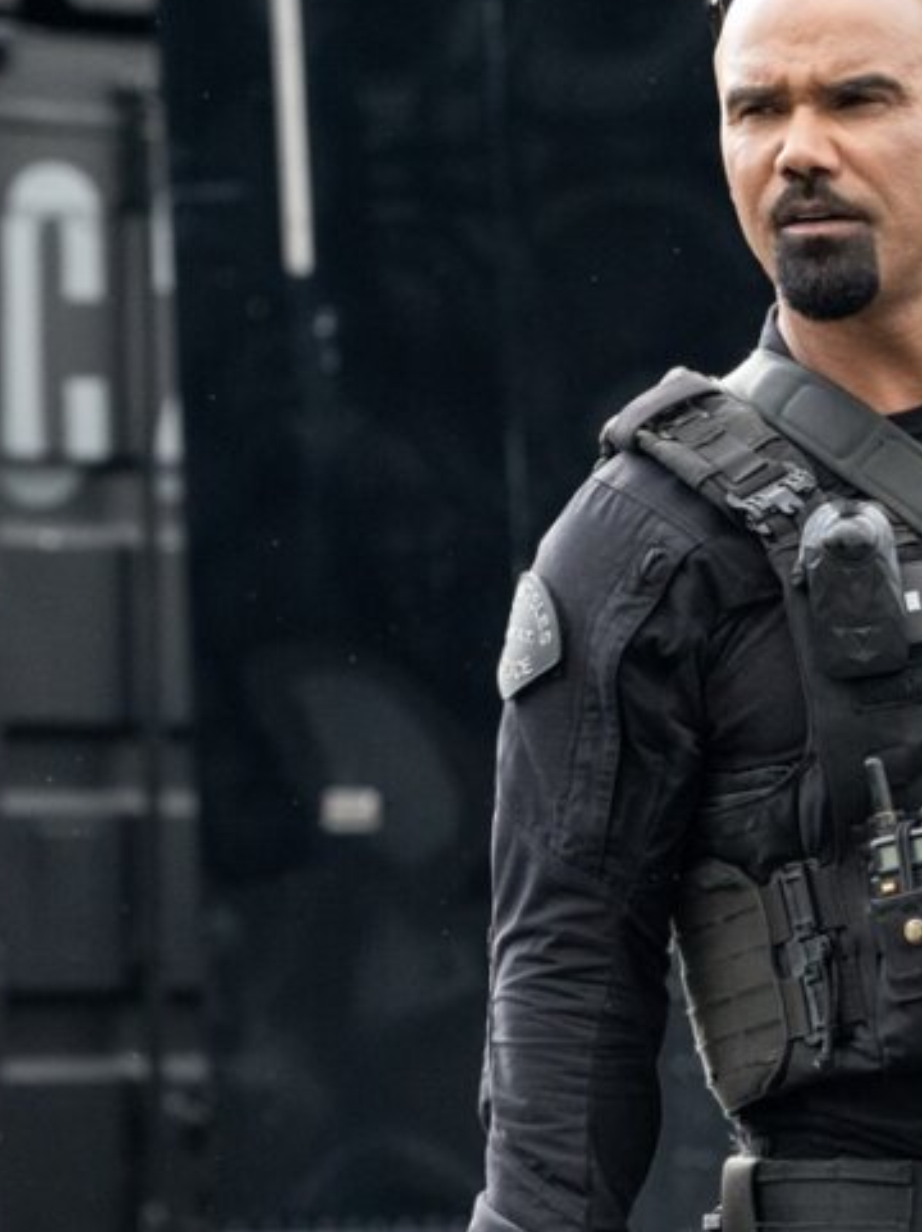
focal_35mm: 547
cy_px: 628
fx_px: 19452
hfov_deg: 2.7
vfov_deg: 3.6
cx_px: 927
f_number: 11
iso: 5000
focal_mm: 256
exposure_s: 1/800
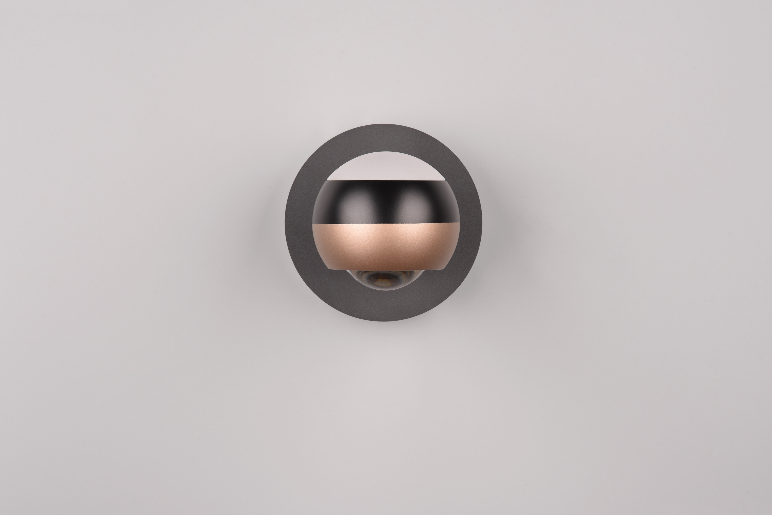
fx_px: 2574
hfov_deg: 17.1
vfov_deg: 11.4
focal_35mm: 120
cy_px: 258
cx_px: 386
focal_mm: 120
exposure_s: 1/4
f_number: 16
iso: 100
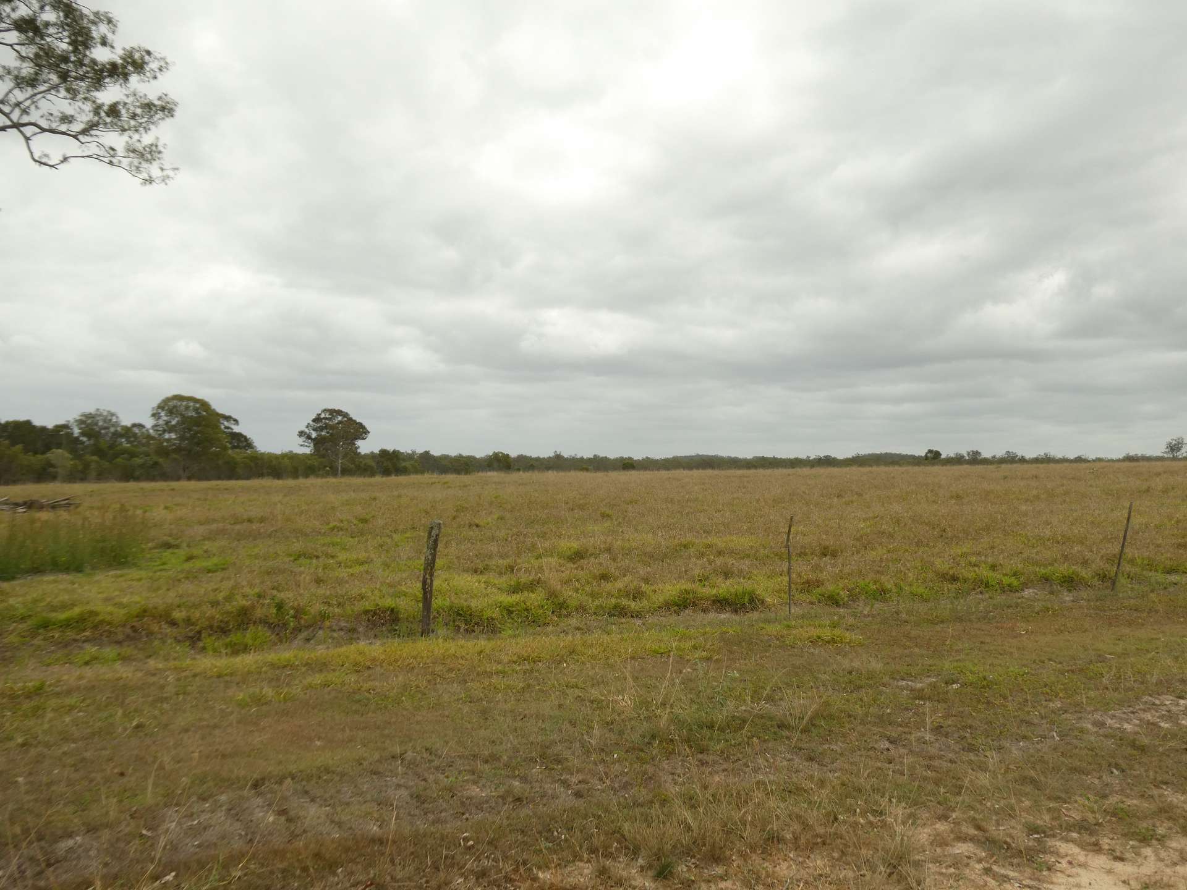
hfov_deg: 63.4
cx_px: 594
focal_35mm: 28
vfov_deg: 49.7
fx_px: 960
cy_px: 445
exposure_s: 1/1000
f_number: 3.5
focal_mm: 5
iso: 80
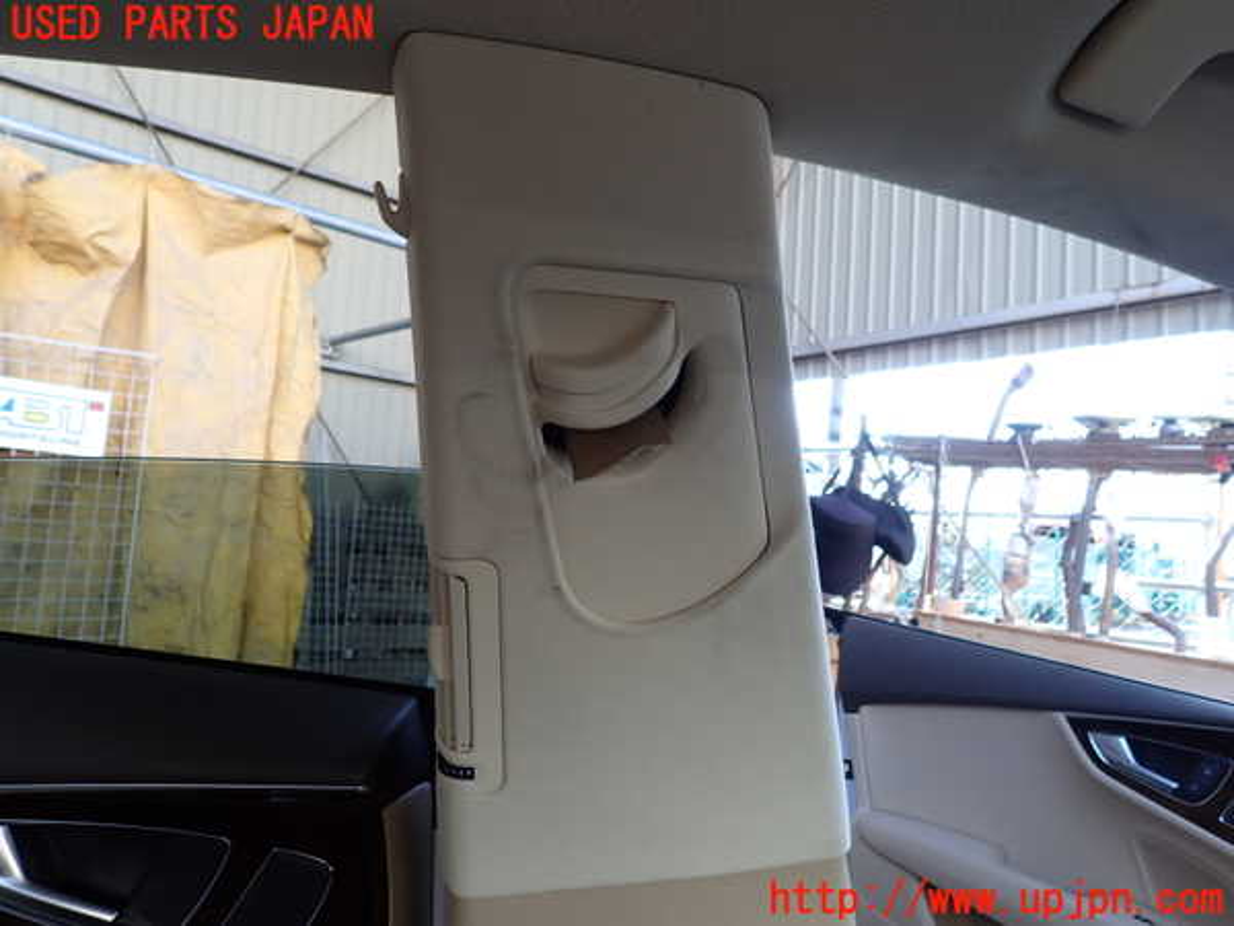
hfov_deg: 69.4
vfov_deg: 54.9
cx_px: 617
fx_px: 891
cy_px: 463
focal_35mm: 25
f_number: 2.8
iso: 100
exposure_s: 1/100
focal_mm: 4.5
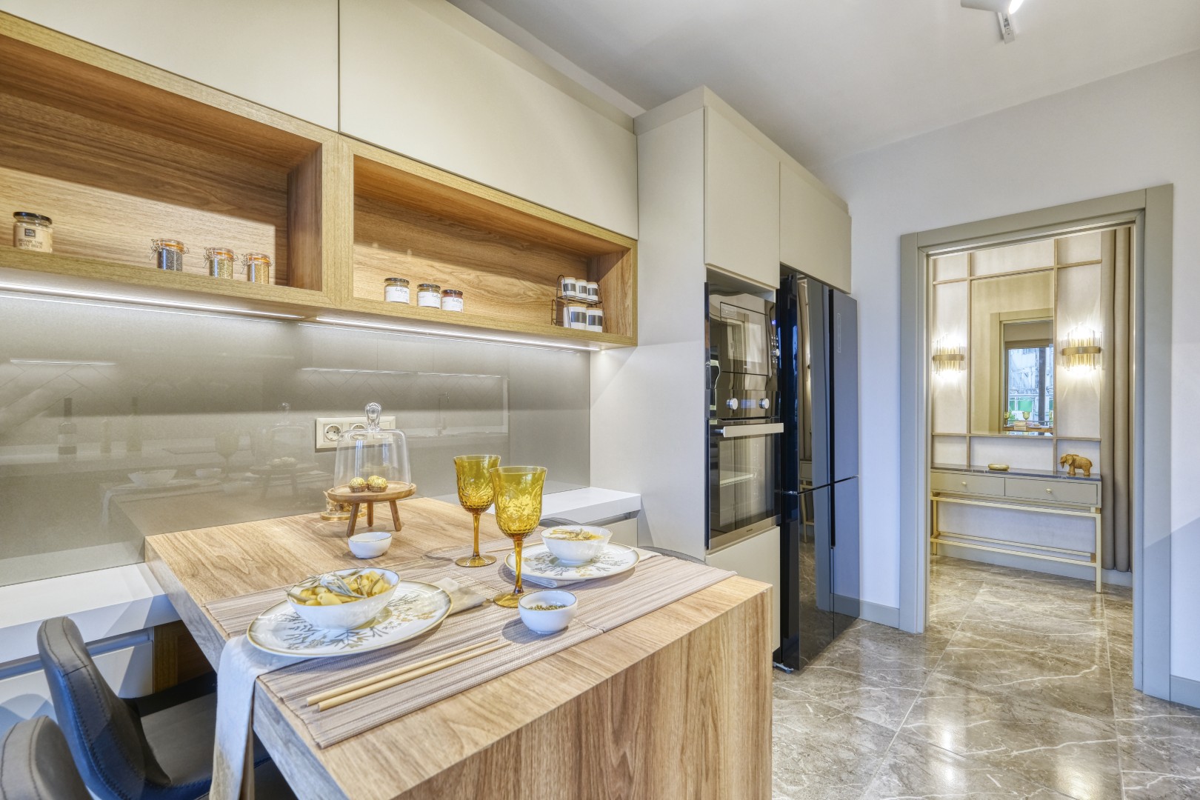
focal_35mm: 15
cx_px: 600
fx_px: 500
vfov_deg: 77.3
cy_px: 400
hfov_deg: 100.4
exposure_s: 1/13
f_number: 5.6
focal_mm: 10
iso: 320
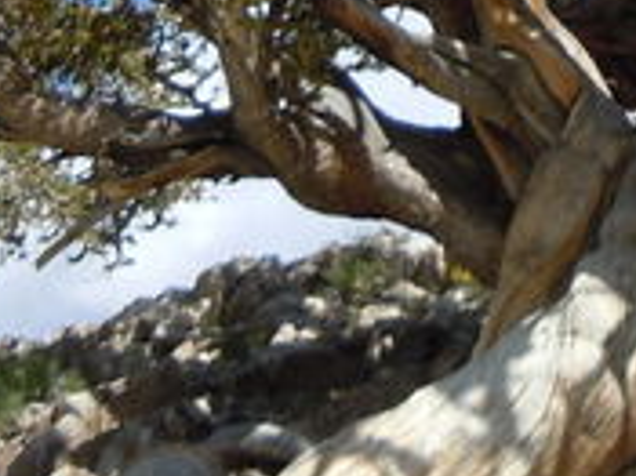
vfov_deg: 10.2
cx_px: 705
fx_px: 2515
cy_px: -363
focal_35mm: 137
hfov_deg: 14.1
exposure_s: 1/800
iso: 100
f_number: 3.5
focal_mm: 5.4
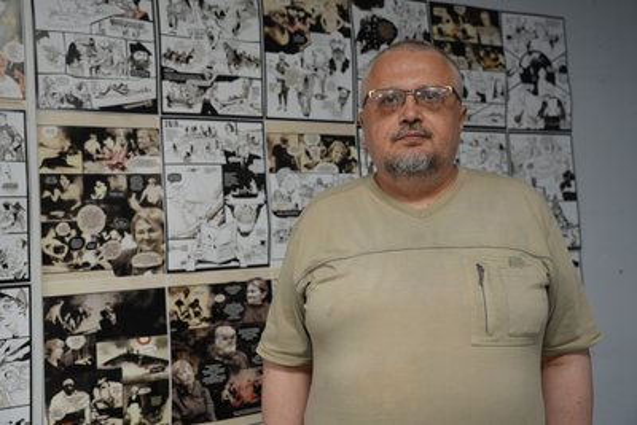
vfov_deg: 34.2
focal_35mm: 39
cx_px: 318
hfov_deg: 49.5
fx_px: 690
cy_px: 212
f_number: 4
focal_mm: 39
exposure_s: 1/160
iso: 3200
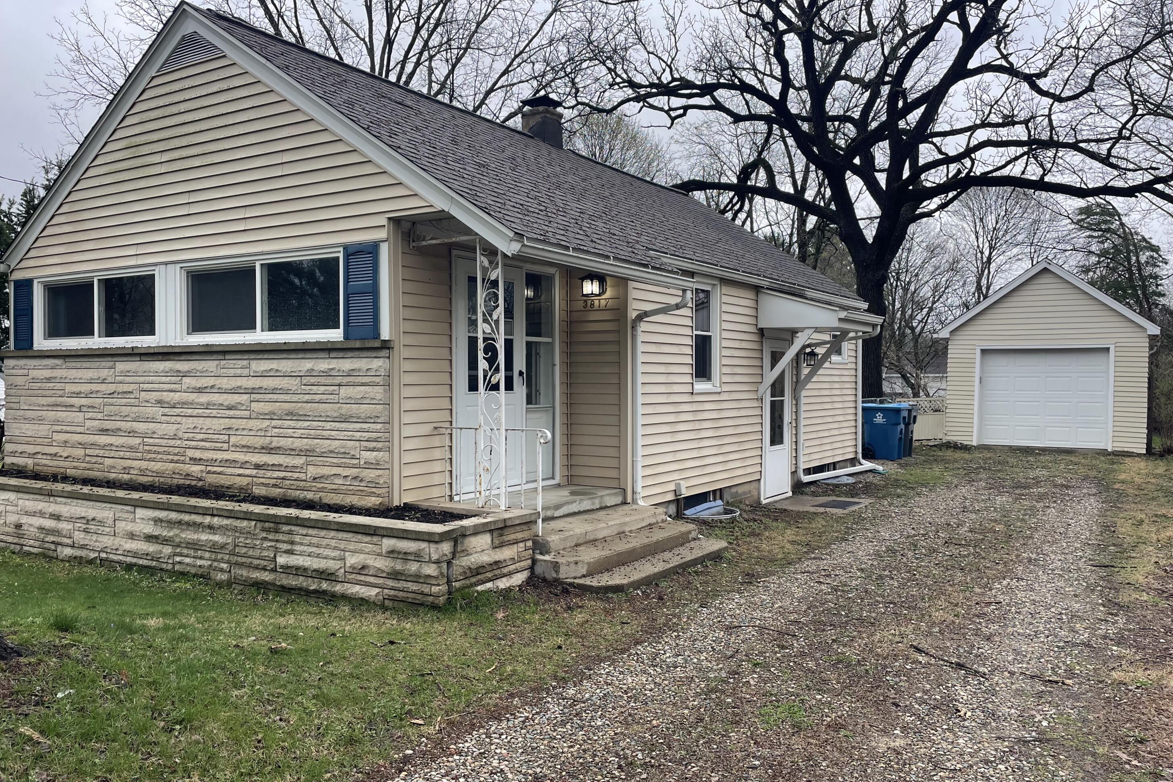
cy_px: 393
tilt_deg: -0.1
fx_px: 912
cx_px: 581
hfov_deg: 65.5
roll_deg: +0.1
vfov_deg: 46.4
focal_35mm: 28
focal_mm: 4.2
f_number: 1.6
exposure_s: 1/651
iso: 32
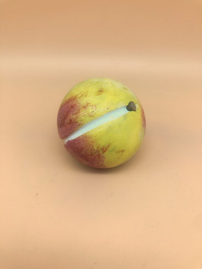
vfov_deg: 63.4
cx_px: 101
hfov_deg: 49.7
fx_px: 218
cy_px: 134
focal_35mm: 28
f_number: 1.8
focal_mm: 3.99
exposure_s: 1/122
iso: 32
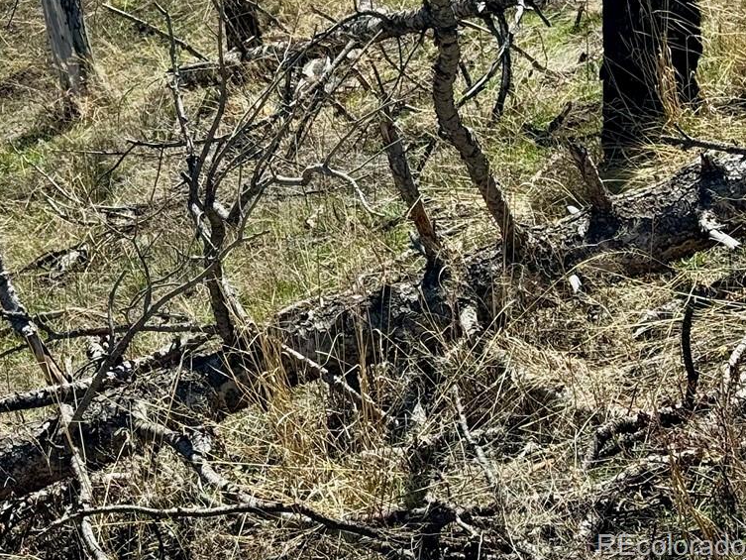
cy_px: -29
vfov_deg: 14.2
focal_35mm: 102
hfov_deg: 18.6
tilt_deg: -4.5
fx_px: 2199
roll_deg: -1.4
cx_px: -35
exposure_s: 1/2611
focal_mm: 6.76
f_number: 1.78
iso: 64
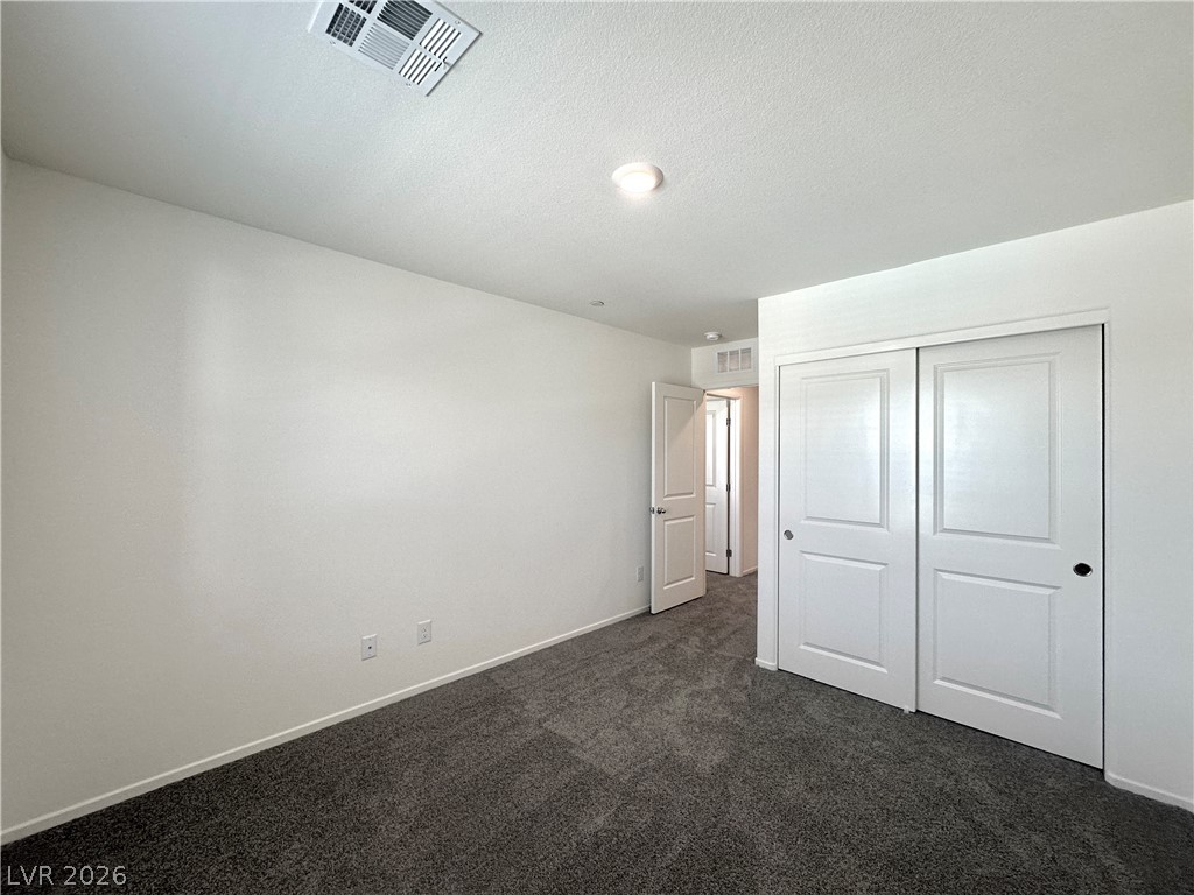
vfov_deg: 85.7
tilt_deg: +1.1
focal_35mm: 14
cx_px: 597
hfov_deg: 102.1
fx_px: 483
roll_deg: -0.7
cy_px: 448
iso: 125
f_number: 2.2
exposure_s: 1/120
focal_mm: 2.22
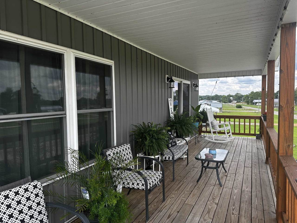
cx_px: 148
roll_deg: +0.8
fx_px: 206
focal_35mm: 24
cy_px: 112
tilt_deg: -3.6
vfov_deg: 56.8
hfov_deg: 71.6
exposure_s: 1/709
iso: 80
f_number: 1.78
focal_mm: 6.86
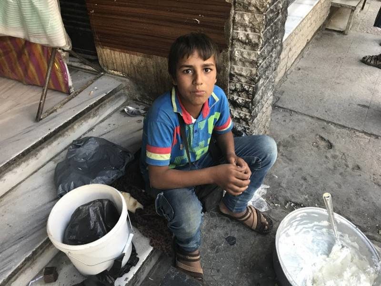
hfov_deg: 63.4
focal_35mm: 28
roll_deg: +1.7
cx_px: 190
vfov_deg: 49.7
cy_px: 143
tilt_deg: -40.2
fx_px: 308
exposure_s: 1/33
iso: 25
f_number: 1.8
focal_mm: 3.99
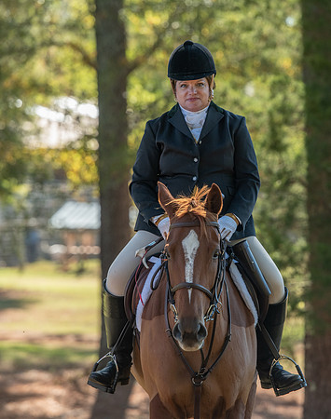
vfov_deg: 6.9
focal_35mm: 284
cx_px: 200
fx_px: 3502
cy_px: 215
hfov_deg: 5.4
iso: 280
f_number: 4.5
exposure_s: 1/250
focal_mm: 180
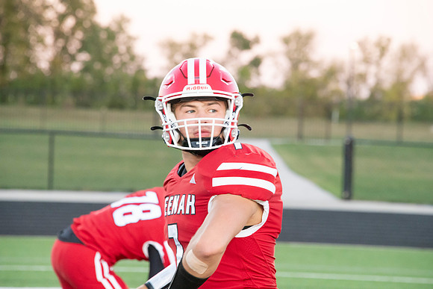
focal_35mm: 250
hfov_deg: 8.2
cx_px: 216
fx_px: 3008
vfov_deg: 5.5
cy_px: 144
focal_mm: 250
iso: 8000
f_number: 9
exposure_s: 1/320
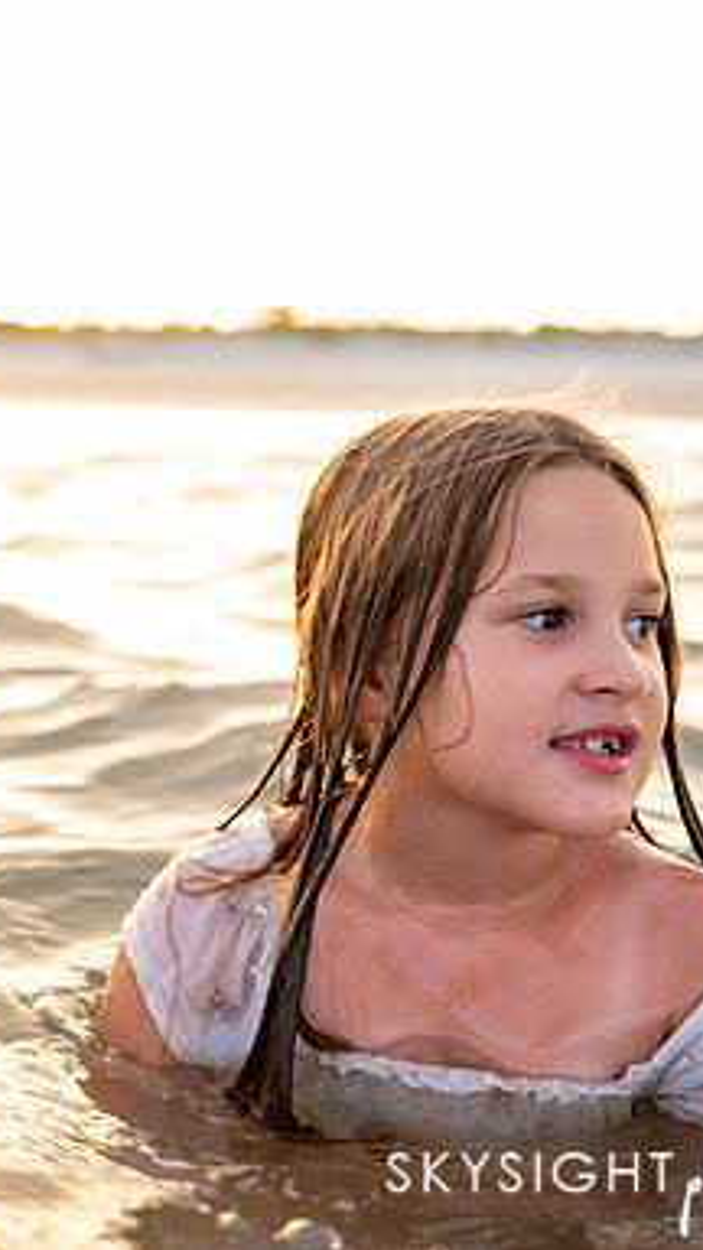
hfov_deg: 23.7
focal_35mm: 48
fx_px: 1591
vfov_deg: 42.9
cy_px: 625
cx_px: -24
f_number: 2.8
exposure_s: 1/200
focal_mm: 28
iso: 640
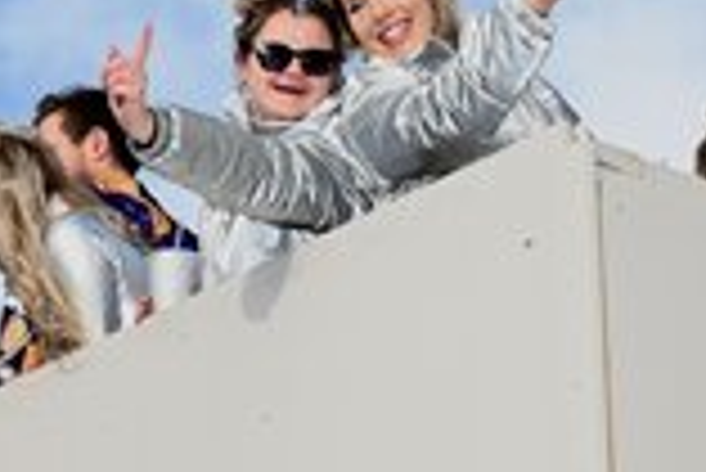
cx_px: 387
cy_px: 103
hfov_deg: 11.5
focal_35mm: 178
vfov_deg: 7.7
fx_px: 3494
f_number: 22
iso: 1000
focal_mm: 70
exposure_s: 1/200
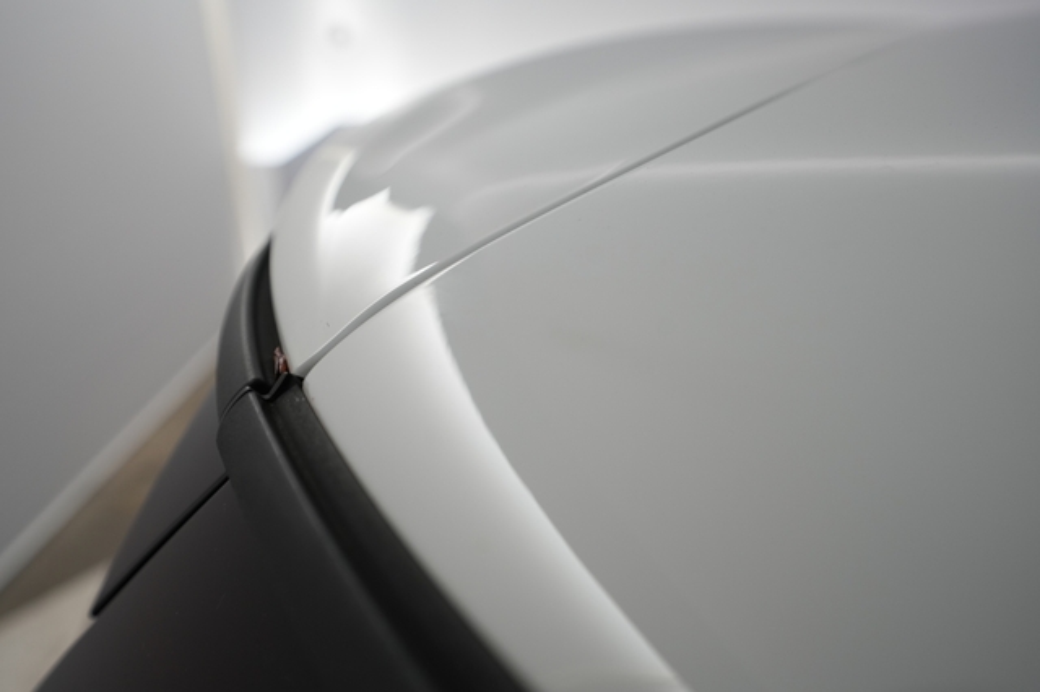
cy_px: 346
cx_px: 520
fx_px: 808
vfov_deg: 46.4
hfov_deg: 65.5
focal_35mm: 28
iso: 640
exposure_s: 1/100
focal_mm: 28
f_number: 4.5
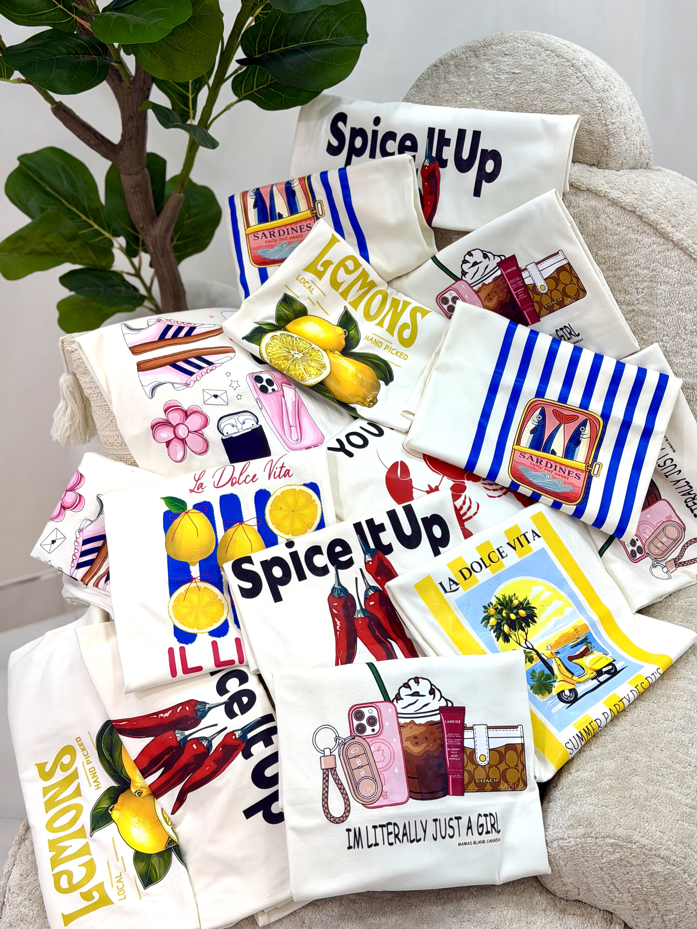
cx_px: 348
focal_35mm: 48
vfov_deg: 39.7
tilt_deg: -32.7
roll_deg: +6.1
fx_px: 1289
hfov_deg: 30.3
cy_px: 464
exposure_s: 1/100
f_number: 1.78
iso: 50
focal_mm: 6.76
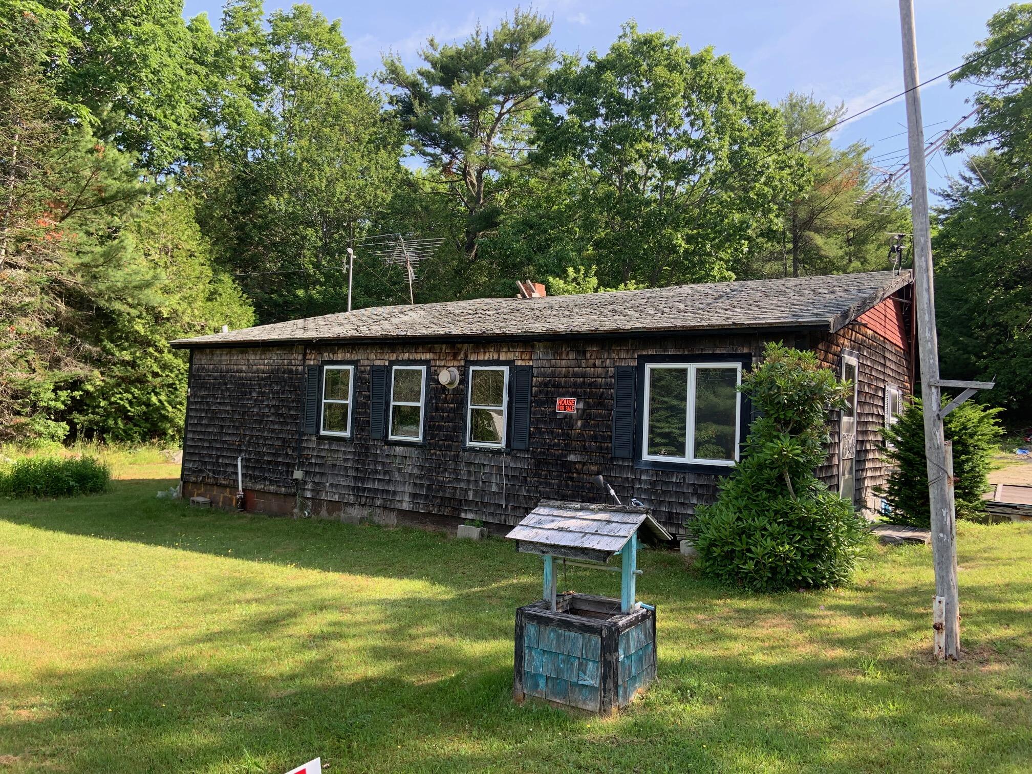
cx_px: 516
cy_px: 387
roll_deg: -2.0
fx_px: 775
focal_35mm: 26
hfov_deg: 67.3
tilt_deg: +2.9
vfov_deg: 53.1
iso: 25
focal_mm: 4.25
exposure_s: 1/358
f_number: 1.8
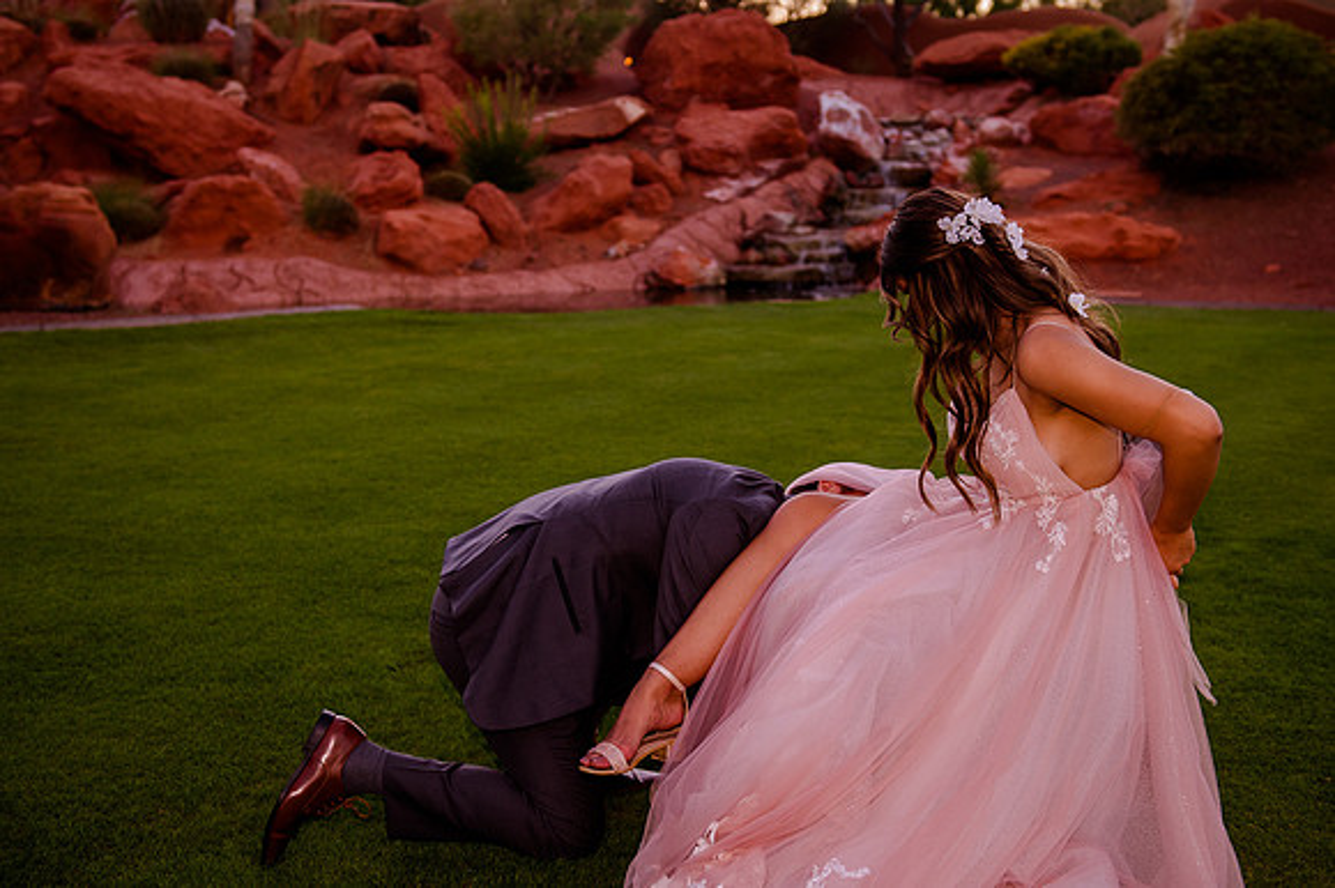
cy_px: 392
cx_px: 668
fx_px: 1823
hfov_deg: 40.2
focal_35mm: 49
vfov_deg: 27.4
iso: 640
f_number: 3.2
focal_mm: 44
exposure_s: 1/320
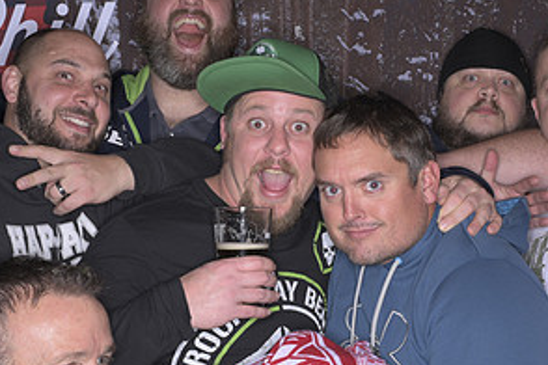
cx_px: 298
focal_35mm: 69
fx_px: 1050
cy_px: 286
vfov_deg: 19.6
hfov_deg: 29.2
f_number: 11
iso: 64
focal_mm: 35
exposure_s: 1/250
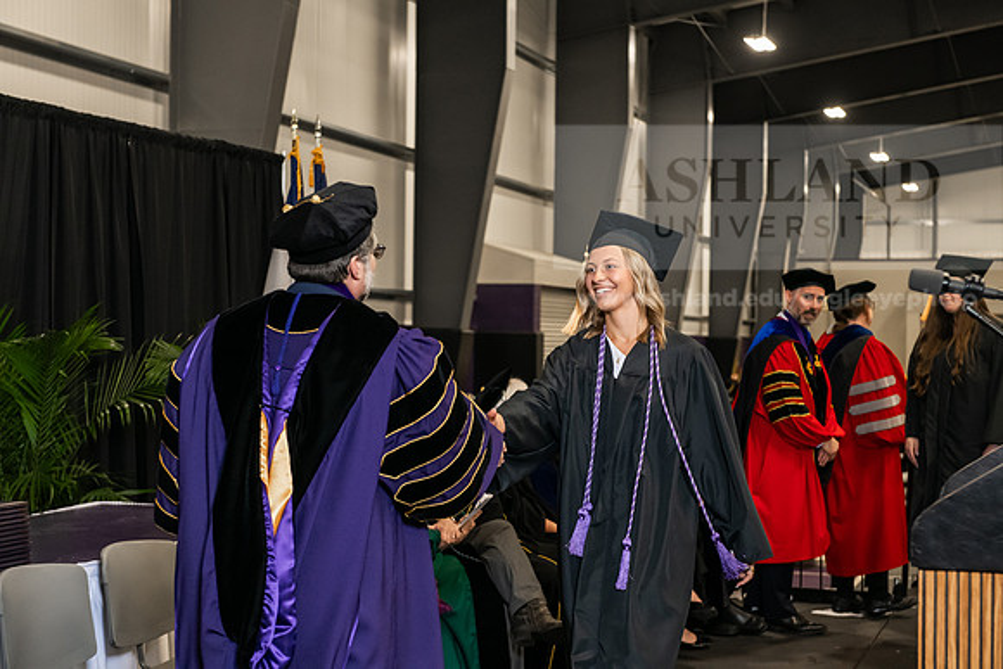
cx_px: 502
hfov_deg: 30.5
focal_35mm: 66
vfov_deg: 20.6
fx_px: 1839
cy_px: 334
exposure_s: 1/200
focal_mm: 66
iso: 2500
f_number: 5
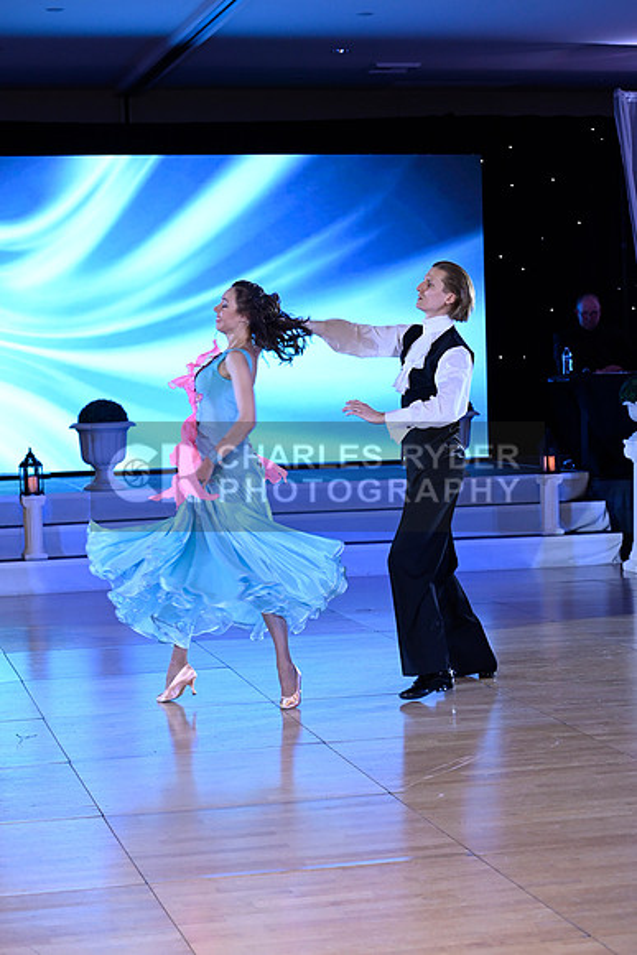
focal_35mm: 82
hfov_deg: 16.7
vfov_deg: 24.8
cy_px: 478
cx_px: 318
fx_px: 2175
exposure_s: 1/200
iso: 2000
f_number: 5
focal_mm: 82
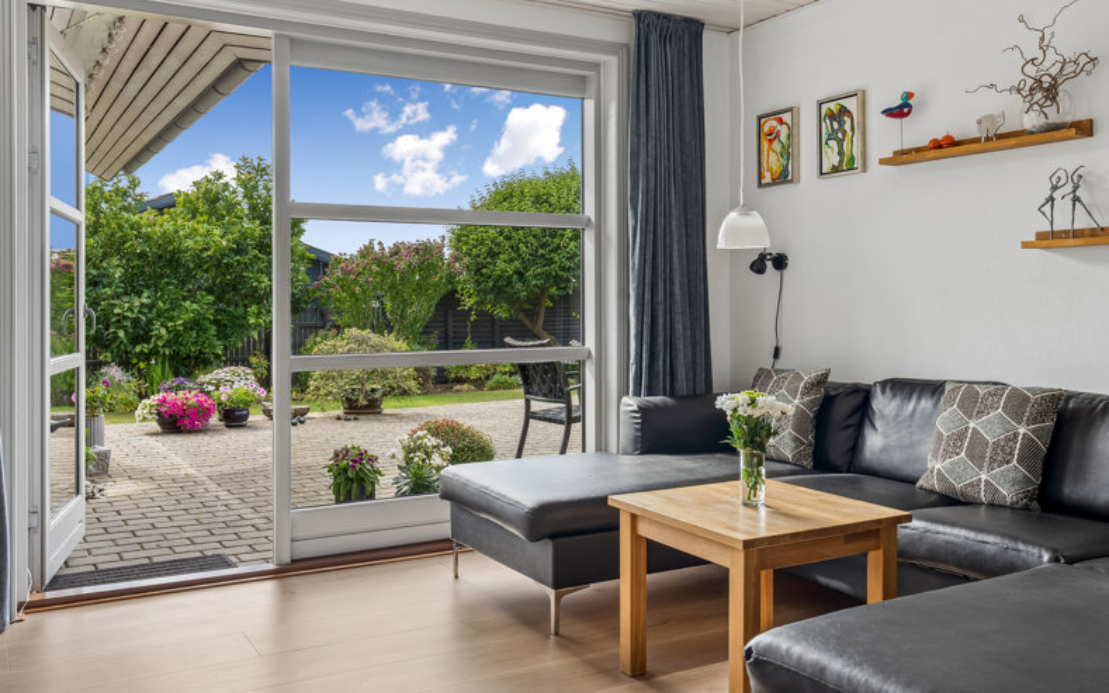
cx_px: 554
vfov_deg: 40.6
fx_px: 937
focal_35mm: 31
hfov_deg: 61.2
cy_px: 332
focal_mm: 30
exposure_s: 1/80
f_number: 8
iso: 200
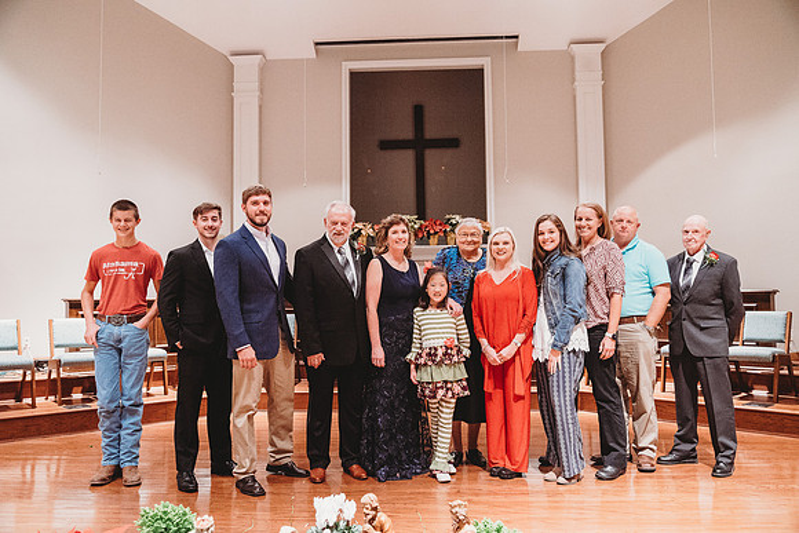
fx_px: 666
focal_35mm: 30
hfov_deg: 61.9
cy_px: 266
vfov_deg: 43.6
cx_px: 400
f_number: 4
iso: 6400
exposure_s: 1/200
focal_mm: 30
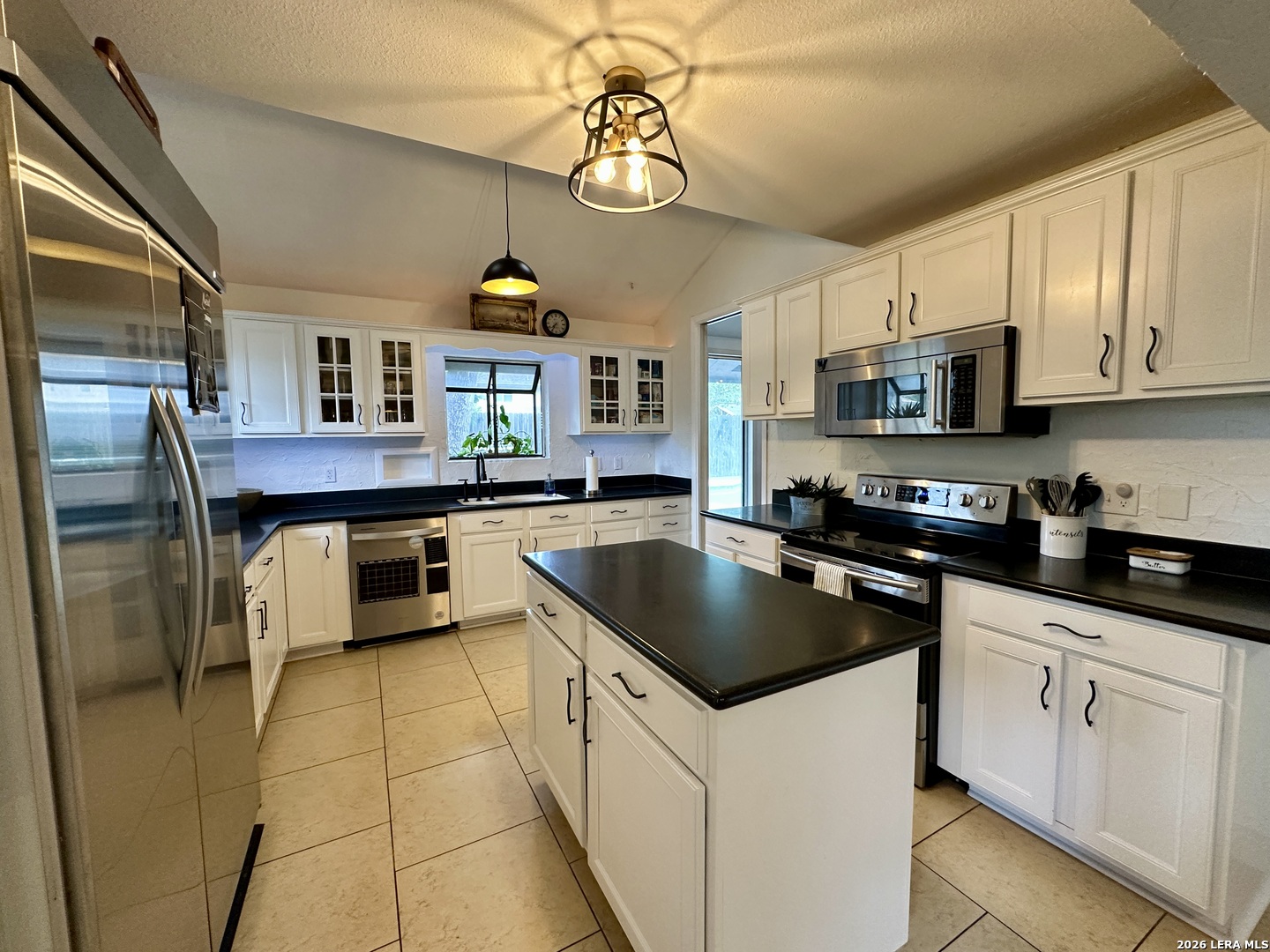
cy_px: 476
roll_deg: +0.8
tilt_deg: -4.7
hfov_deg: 102.1
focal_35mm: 14
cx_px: 635
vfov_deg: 85.7
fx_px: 514
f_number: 2.2
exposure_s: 1/120
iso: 250
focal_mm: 2.22
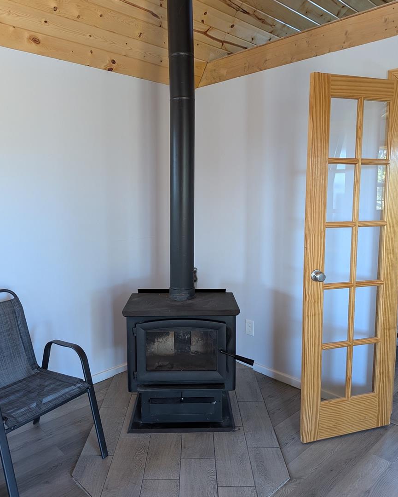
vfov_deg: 65.9
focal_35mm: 26
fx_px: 383
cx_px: 196
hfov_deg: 54.9
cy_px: 231
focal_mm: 4.53
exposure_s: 1/24
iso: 74
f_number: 1.7
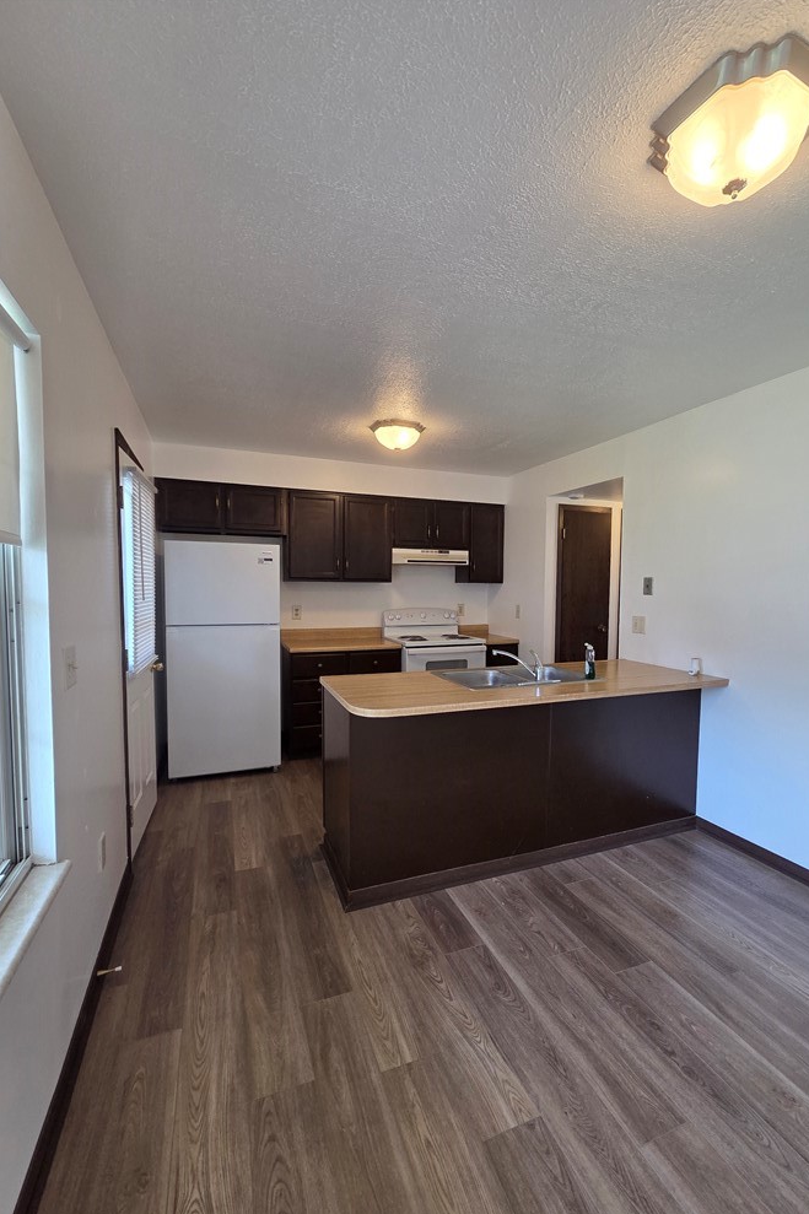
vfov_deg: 104.2
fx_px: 472
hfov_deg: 81.1
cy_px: 621
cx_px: 431
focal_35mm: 14
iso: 125
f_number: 2.2
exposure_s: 1/120
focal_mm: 2.2
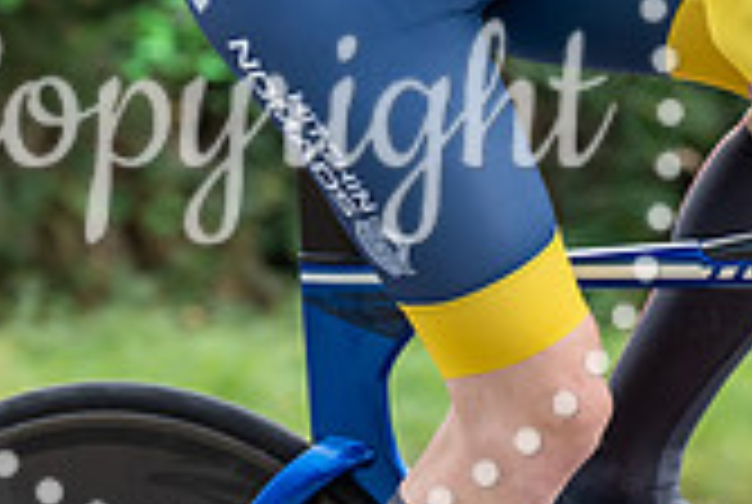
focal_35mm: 410
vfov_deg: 3.4
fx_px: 8580
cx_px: 706
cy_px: -279
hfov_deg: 5.0
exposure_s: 1/1000
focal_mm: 99
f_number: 4
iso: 640
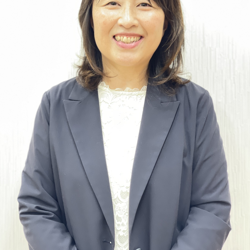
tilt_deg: -2.3
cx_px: 125
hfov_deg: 22.8
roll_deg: +0.4
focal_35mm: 76
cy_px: 96
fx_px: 621
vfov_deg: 22.7
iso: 160
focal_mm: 7.5
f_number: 2.2
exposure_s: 1/33
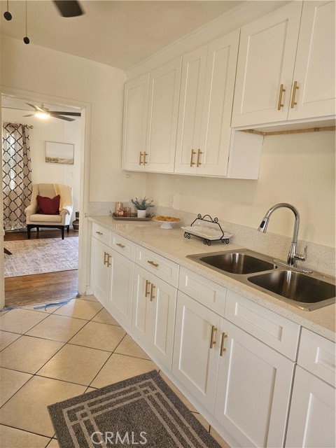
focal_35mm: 23
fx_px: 298
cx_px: 168
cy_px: 224
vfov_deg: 73.9
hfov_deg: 58.9
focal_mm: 6.3
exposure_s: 1/120
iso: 200
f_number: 1.7
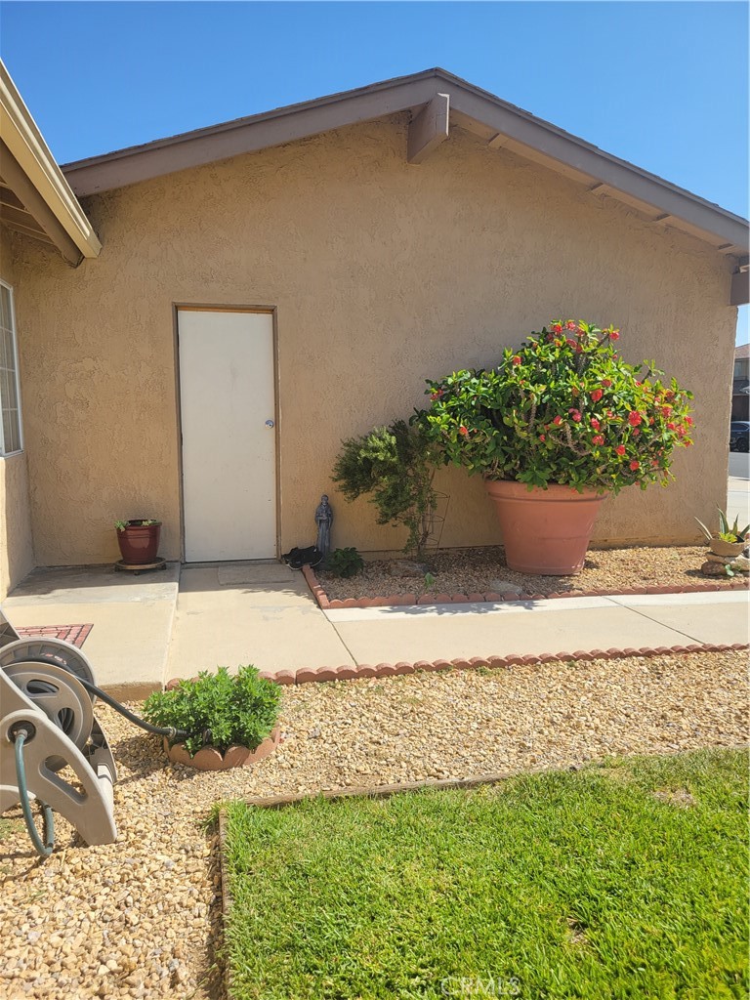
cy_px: 500
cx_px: 375
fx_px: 751
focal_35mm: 26
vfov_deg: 67.3
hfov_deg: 53.1
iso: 40
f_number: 1.8
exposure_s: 1/1994
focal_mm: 5.4
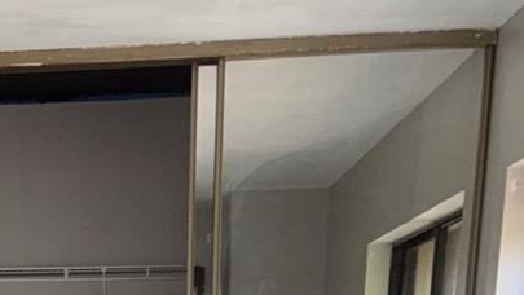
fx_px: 1167
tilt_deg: -15.4
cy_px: 709
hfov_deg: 24.0
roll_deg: +0.7
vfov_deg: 11.7
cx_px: -22
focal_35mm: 84
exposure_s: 1/13
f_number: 1.6
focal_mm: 5.96
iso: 64
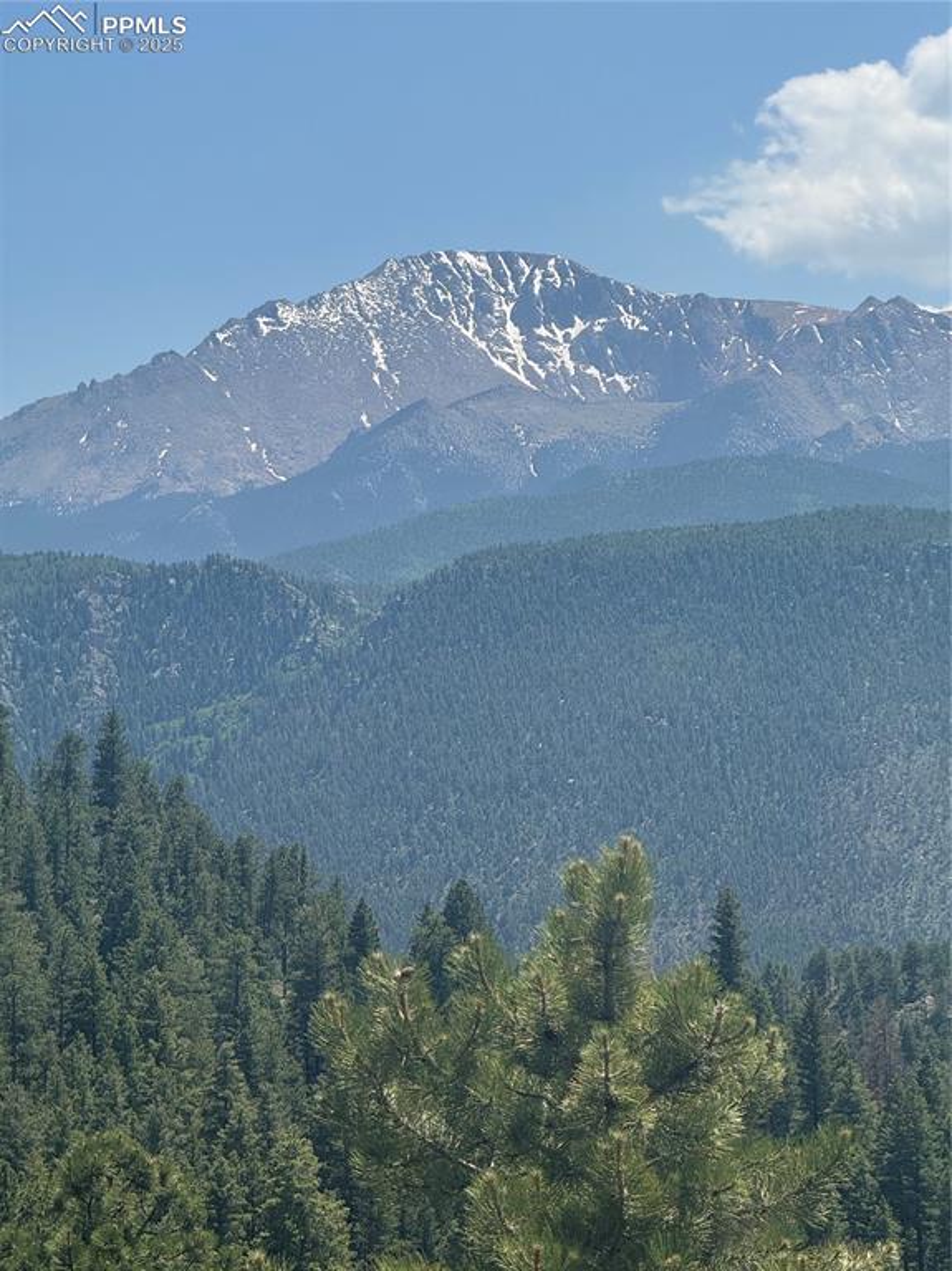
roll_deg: +2.0
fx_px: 4405
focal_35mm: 120
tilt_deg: +0.8
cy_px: 636
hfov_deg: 12.3
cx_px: 476
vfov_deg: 16.4
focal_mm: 15.66
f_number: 2.8
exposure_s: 1/2024
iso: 50
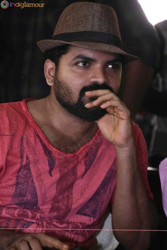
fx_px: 1169
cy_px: 125
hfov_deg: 8.2
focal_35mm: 168
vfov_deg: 12.2
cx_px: 84
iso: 2500
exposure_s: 1/125
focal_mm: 112
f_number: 5.6
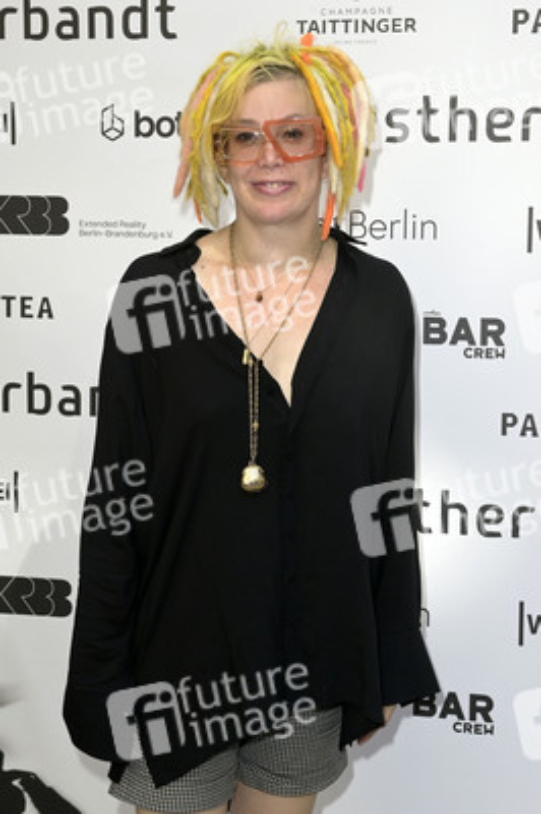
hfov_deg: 26.9
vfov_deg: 39.6
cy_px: 407
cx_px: 270
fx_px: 1129
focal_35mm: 50
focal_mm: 50
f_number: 6.3
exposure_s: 1/250
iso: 400
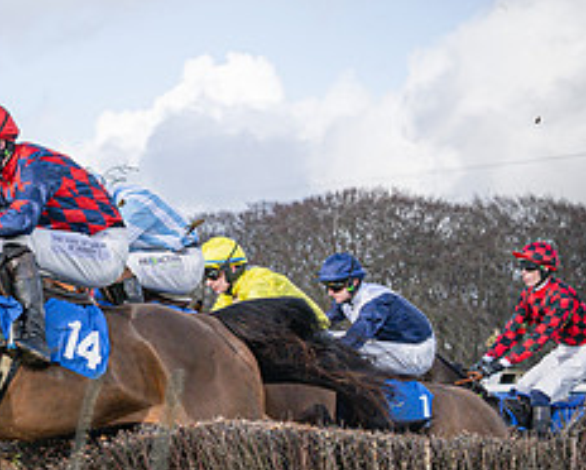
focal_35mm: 128
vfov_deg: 11.9
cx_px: -150
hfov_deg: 14.5
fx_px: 2222
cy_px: 489
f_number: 4
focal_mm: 35
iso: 400
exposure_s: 1/1600
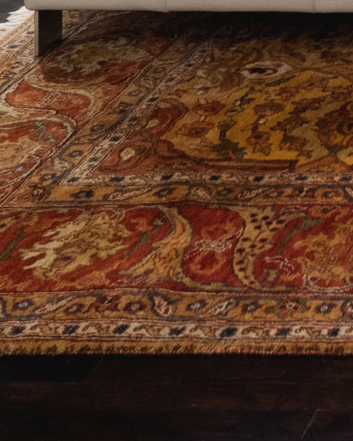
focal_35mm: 119
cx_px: 892
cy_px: -607
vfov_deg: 12.7
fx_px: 1554
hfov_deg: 10.7
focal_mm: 20.9
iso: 1000
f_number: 13
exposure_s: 1/15
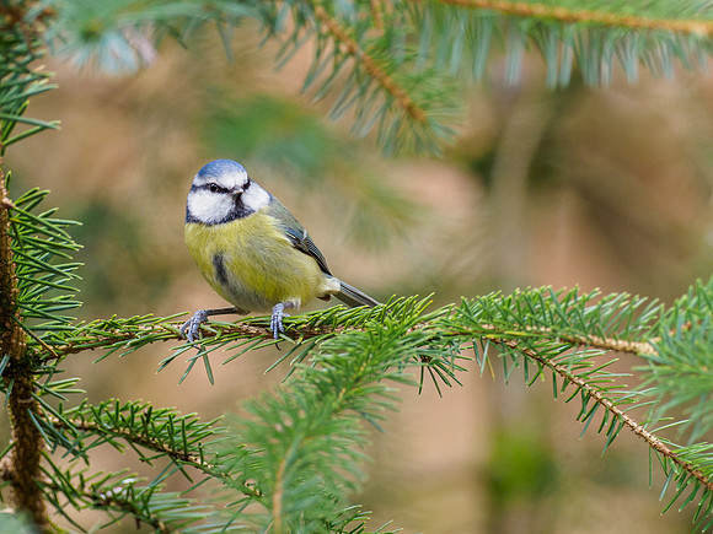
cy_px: 214
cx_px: 236
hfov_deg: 2.2
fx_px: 18383
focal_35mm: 892
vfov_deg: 1.7
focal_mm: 300
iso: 800
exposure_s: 1/500
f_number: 4
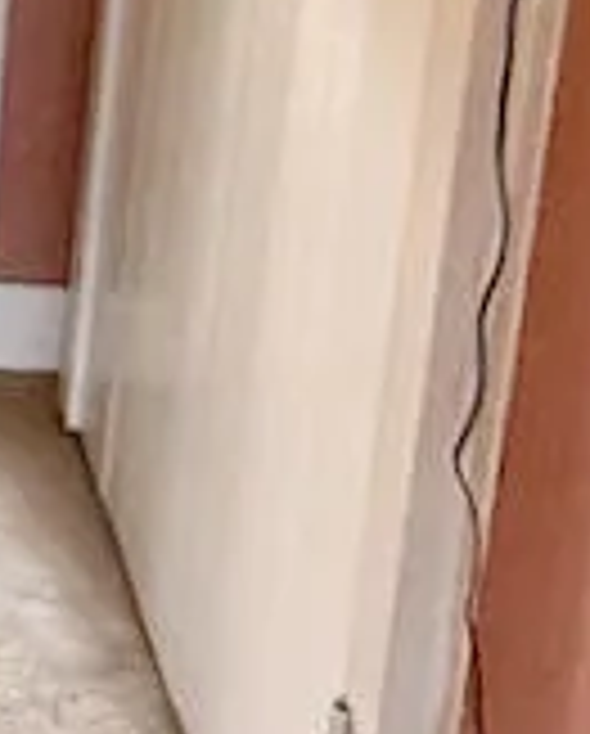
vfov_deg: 16.1
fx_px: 2329
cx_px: -698
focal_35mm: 107
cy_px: -428
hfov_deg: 12.3
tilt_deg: -12.6
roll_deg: -0.7
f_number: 2.2
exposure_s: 1/99
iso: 320
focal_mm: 2.22
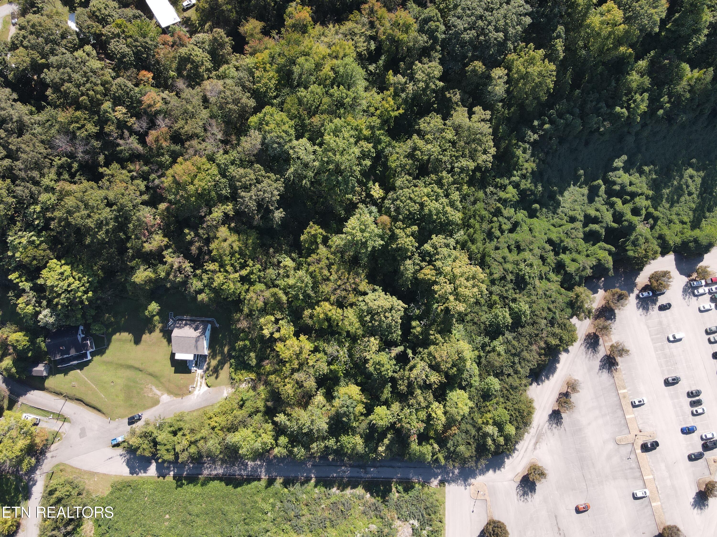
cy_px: 268
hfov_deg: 71.6
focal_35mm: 24
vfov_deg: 56.8
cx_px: 358
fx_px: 497
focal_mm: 4.5
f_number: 2.8
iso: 100
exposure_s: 1/240
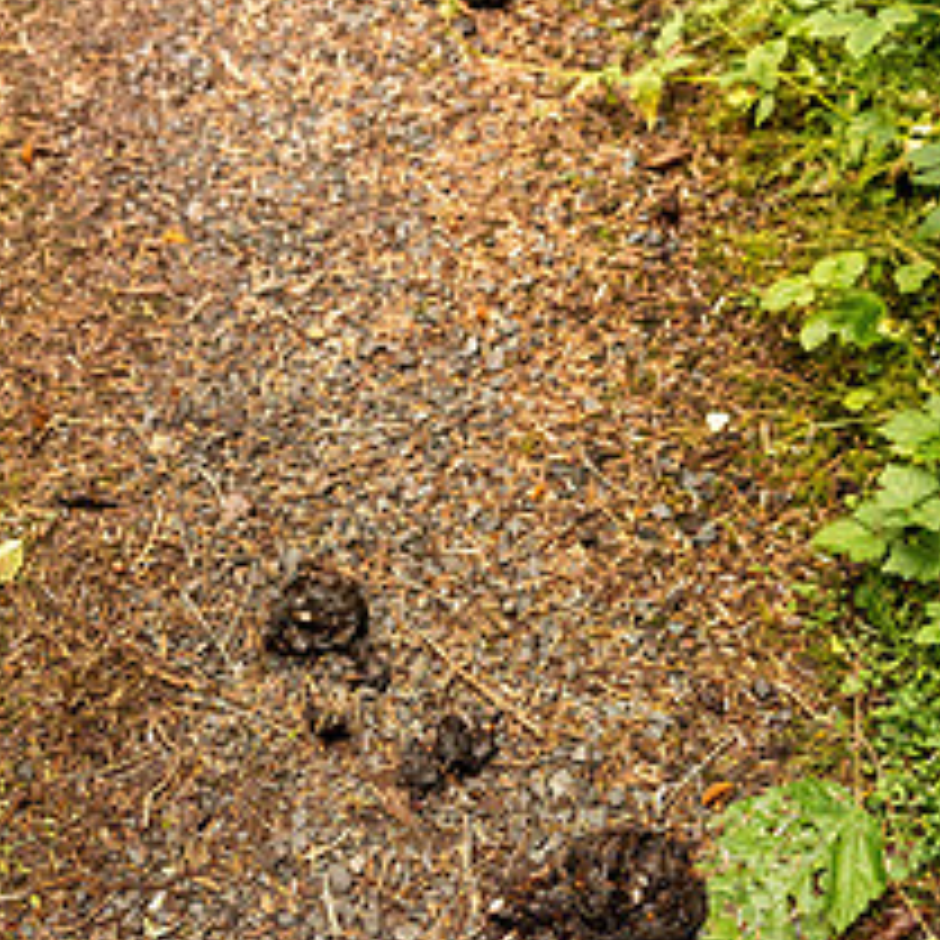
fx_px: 1352
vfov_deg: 35.8
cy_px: 868
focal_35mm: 44
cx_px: 499
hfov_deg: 38.3
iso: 5000
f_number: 2.8
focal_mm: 24
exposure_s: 1/600
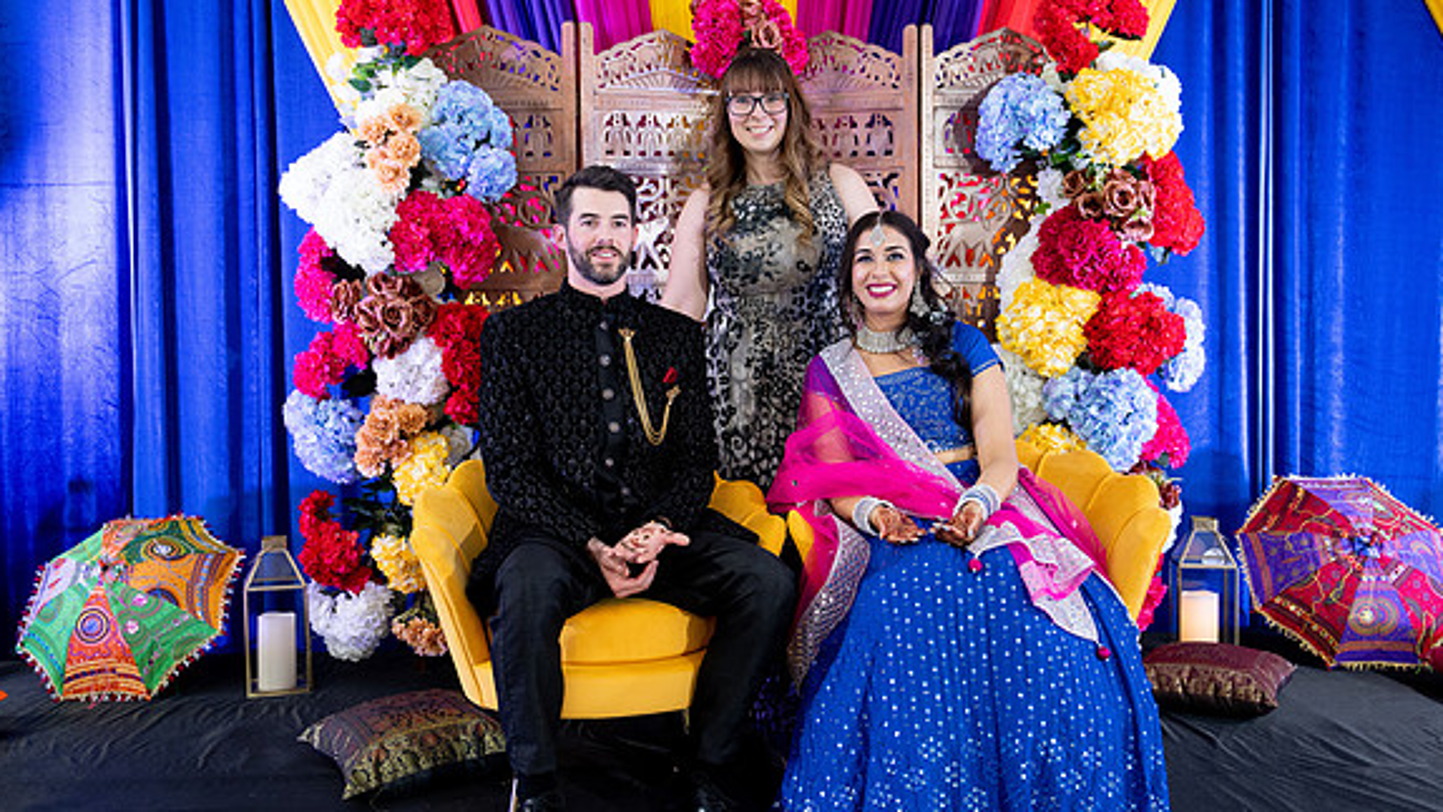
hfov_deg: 55.3
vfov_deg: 32.8
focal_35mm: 36
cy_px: 398
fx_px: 1378
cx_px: 716
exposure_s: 1/125
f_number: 2.8
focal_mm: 34
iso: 1250
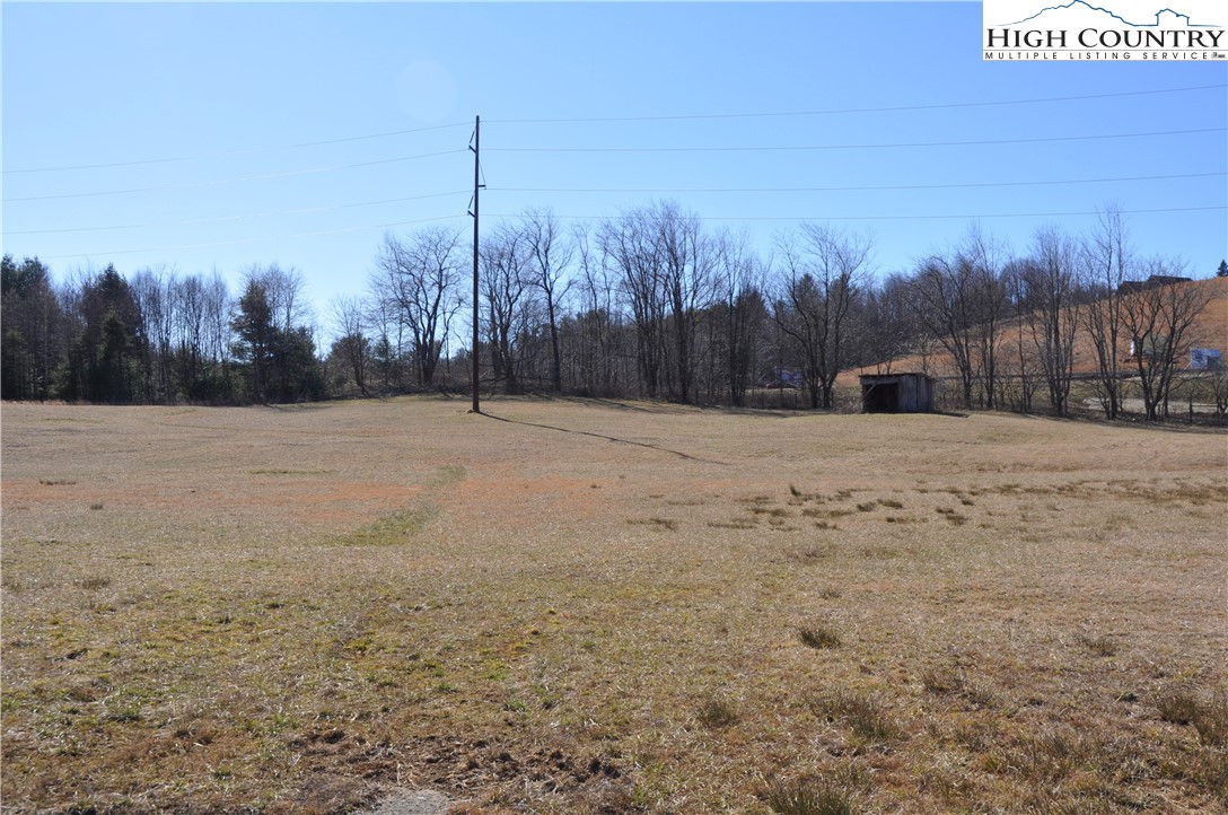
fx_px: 1277
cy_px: 408
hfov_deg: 51.3
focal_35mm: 38
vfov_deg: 35.4
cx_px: 614
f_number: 9
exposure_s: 1/320
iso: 200
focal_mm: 25
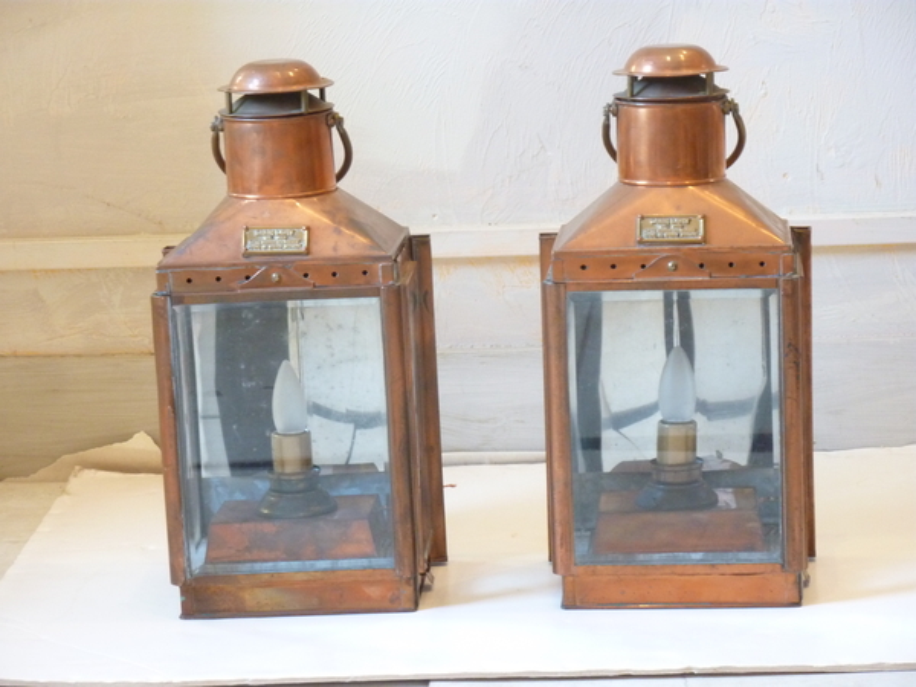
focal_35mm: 119
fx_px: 3149
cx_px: 458
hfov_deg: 16.6
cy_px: 344
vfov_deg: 12.5
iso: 400
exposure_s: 1/8
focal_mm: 19.5
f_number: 4.4
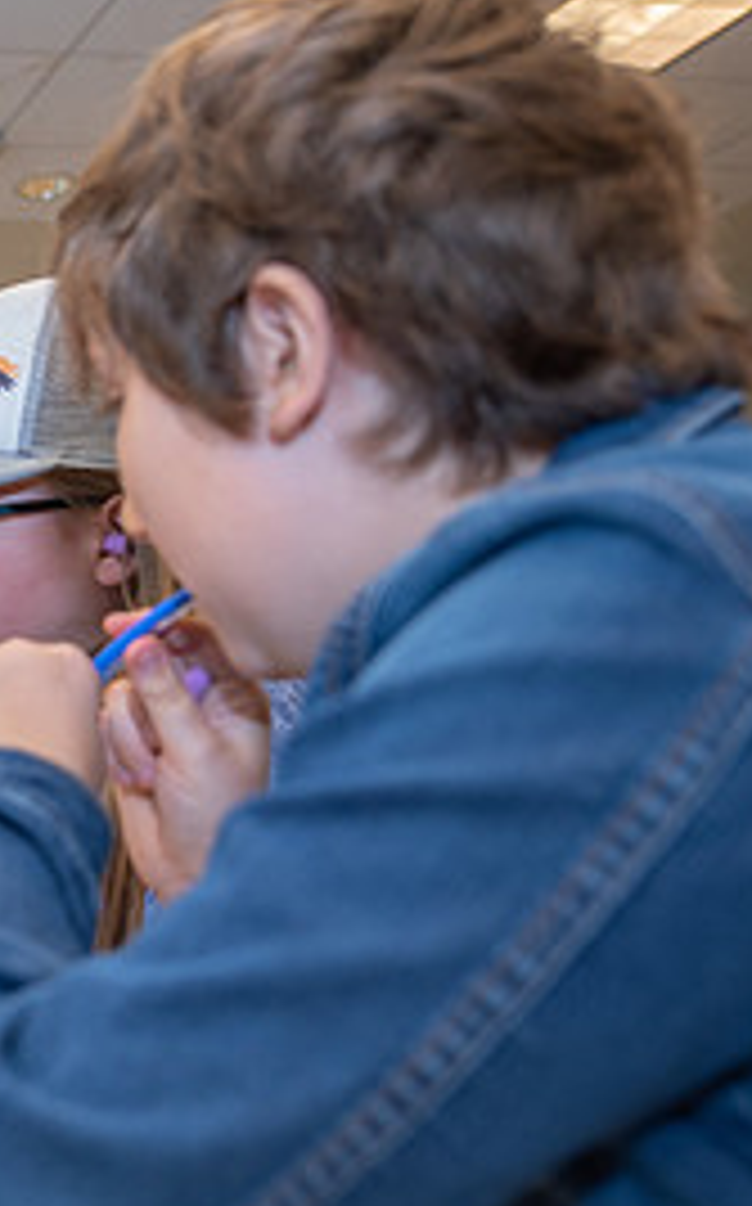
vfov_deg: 38.2
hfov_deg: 21.1
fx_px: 1742
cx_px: -333
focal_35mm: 53
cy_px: 628
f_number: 2.8
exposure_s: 1/160
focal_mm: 24
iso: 400
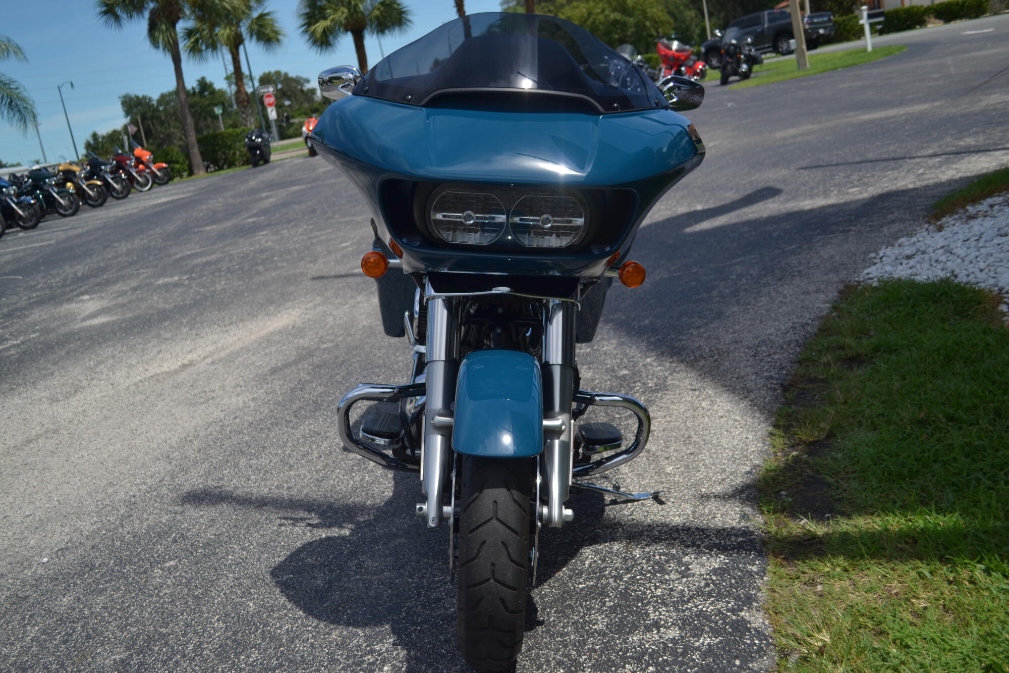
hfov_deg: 53.1
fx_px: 1009
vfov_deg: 36.9
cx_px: 504
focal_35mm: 36
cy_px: 336
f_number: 4
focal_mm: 24
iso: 100
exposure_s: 1/1000
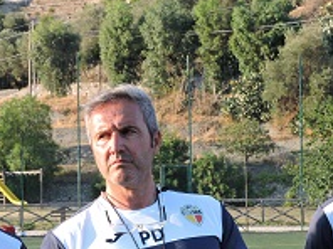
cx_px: 178
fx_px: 874
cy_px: 219
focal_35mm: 91
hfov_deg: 21.6
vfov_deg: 16.0
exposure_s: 1/160
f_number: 4
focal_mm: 8.1
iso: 100
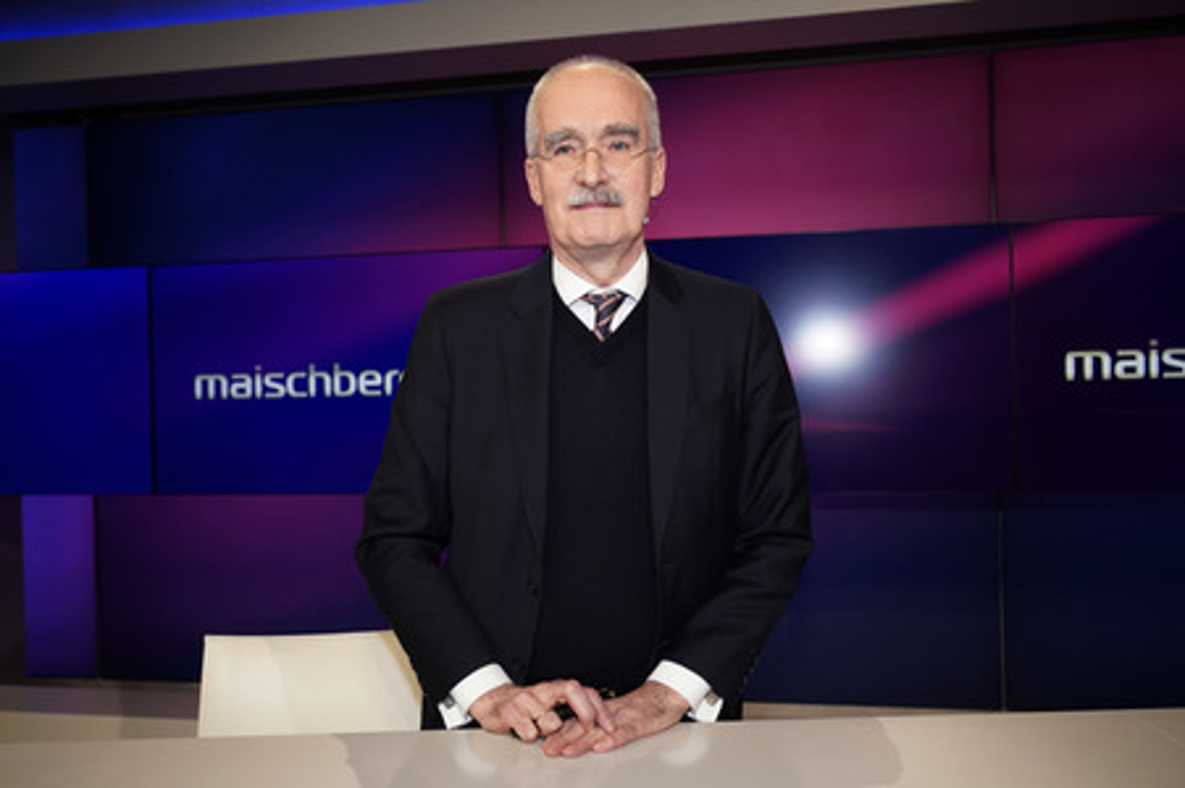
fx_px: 987
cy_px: 394
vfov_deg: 43.5
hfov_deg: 62.0
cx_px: 592
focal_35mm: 30
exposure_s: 1/160
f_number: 5
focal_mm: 30
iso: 2000
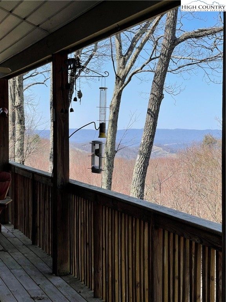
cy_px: 151
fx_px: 557
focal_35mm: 64
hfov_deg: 22.9
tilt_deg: -1.8
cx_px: 113
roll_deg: -0.1
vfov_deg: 30.3
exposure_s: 1/779
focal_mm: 7.5
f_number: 2.2
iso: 20
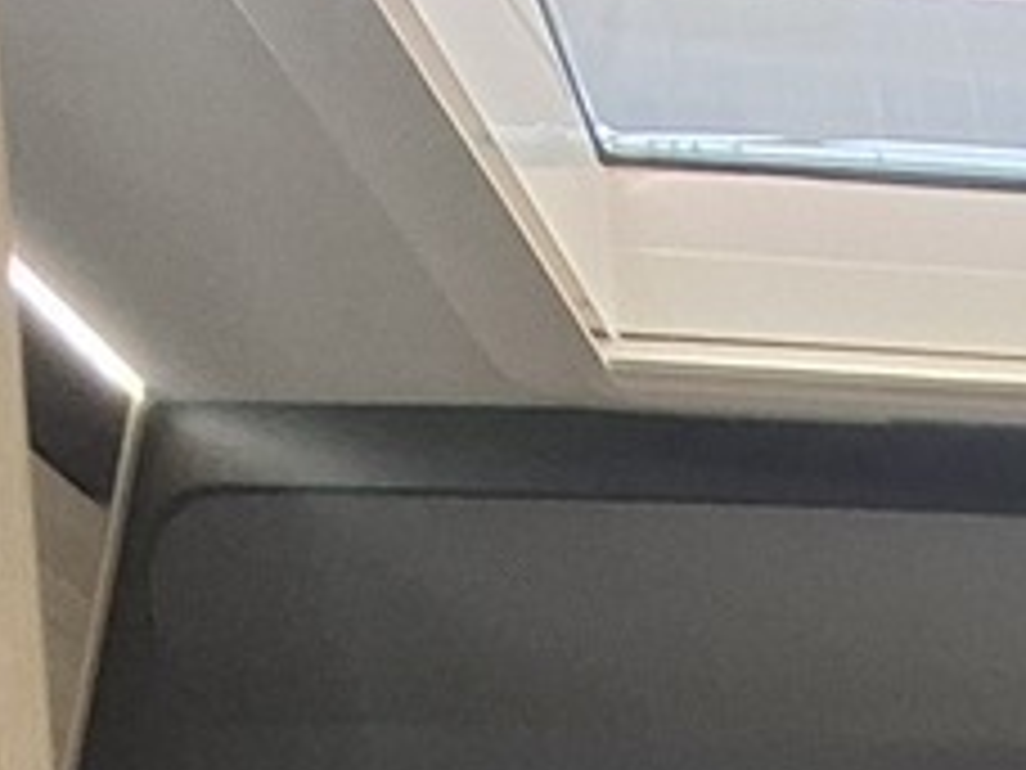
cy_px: 2080
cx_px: 1539
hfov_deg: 20.4
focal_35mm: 82
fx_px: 2430
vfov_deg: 12.2
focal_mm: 1.74
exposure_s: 1/25
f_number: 2.2
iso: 250
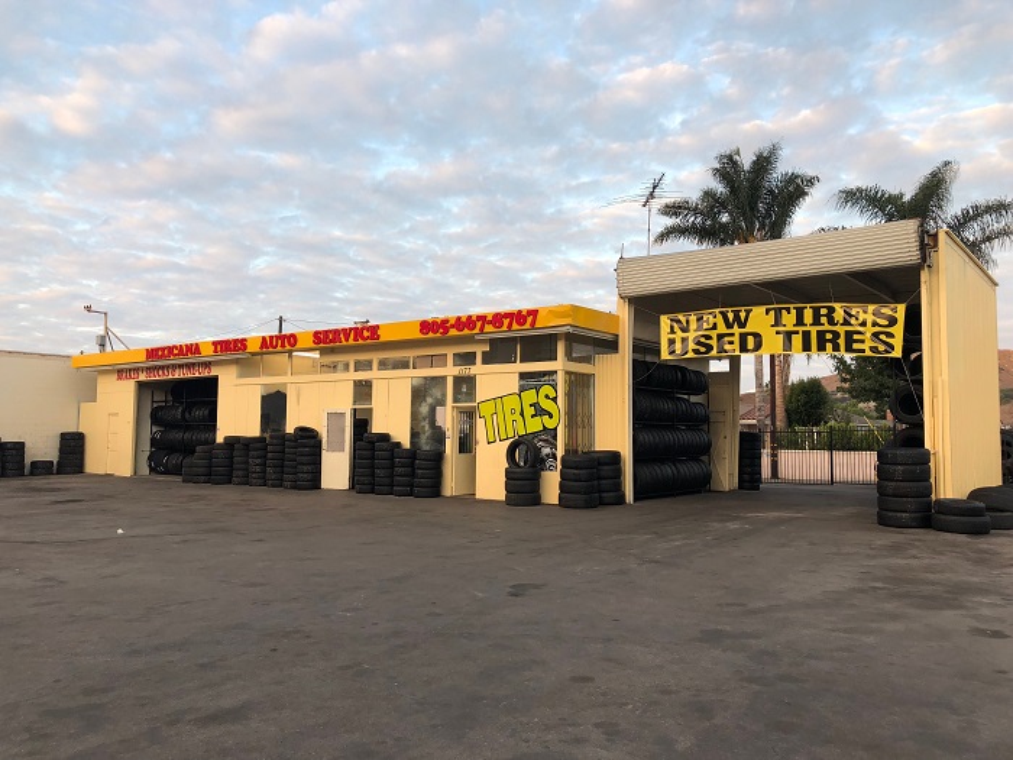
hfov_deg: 61.7
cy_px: 380
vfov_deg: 48.2
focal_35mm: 29
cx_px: 506
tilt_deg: +3.8
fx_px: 849
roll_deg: -0.9
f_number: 1.8
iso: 20
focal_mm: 3.99
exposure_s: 1/171
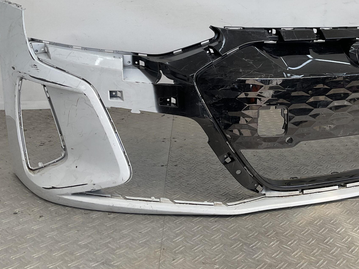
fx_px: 456
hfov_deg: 42.1
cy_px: 78
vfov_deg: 32.4
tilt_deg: -9.9
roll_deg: -1.7
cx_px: 251
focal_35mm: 44
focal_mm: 3
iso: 16
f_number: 1.8
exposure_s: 1/242
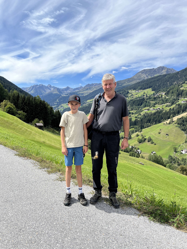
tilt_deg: -4.0
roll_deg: -2.1
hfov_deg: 53.1
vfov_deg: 67.3
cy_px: 124
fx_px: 187
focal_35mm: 26
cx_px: 94
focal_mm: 5.1
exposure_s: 1/3745
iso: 50
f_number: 1.6
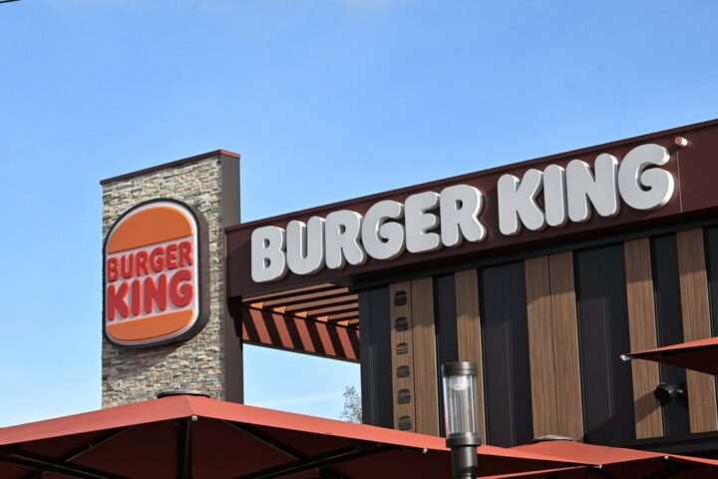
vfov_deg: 18.2
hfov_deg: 27.0
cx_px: 359
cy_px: 240
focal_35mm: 75
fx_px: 1496
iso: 500
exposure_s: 1/1250
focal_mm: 75
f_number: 8
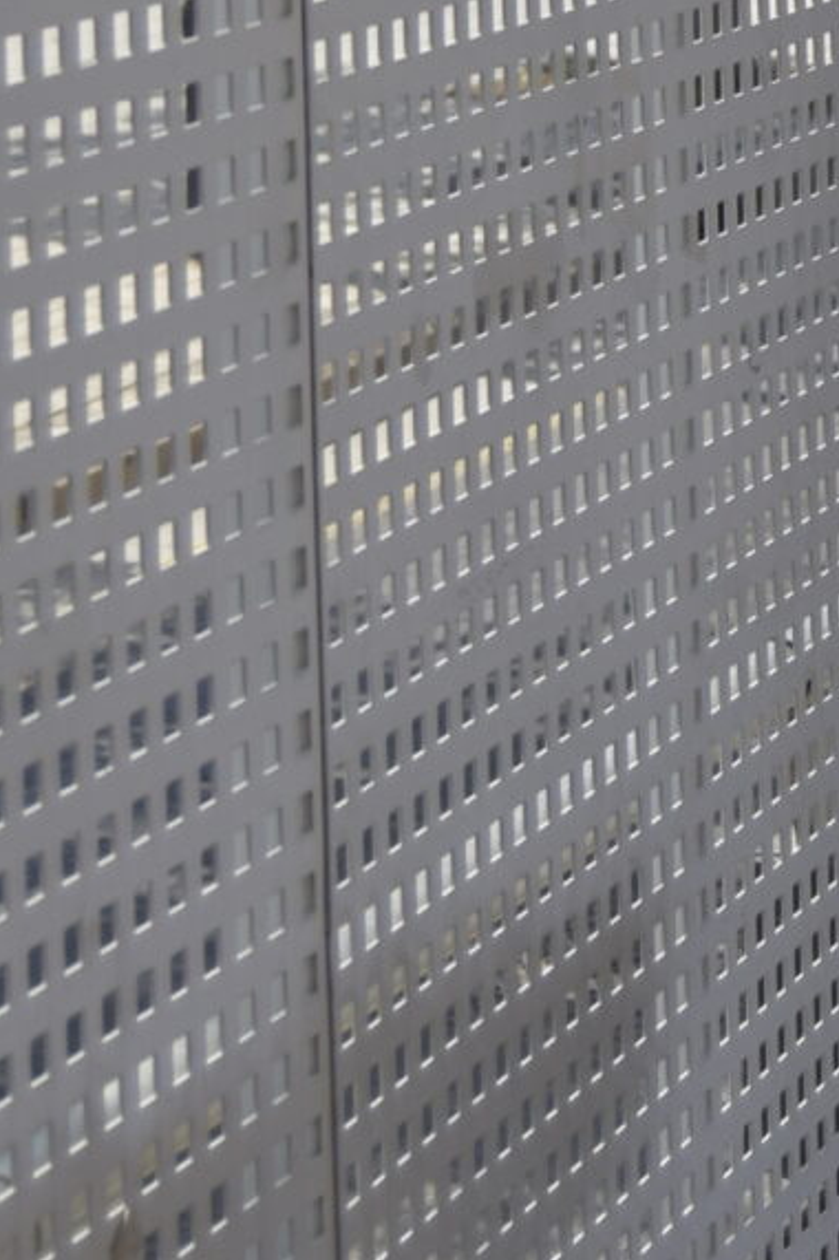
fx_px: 6125
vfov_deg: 11.4
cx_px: 1585
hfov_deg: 7.6
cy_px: -521
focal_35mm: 175
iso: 200
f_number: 4
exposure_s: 1/1600
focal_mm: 26
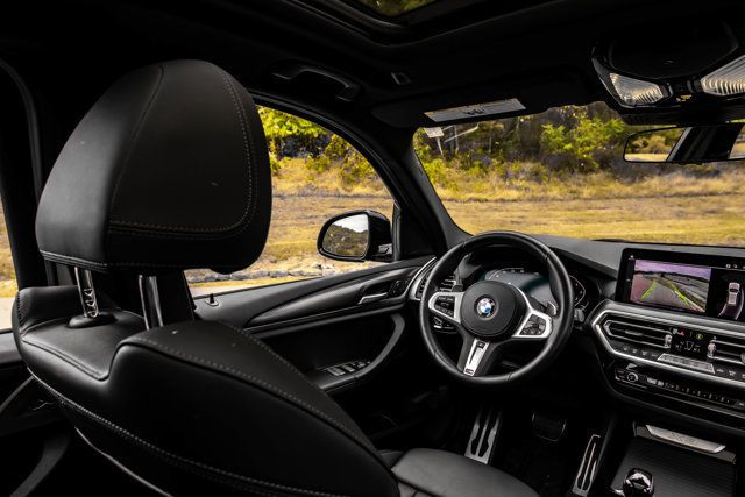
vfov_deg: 53.2
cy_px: 248
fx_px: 497
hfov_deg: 73.7
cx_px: 372
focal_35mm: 24
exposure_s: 1/200
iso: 640
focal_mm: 24
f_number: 8
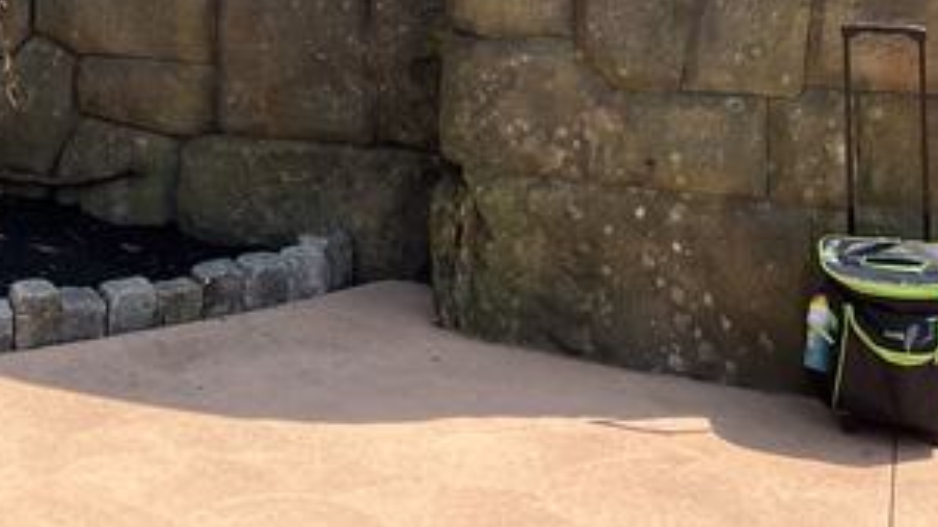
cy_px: -288
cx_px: 72
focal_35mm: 71
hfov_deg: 28.5
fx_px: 1765
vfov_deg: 15.5
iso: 32
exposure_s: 1/1312
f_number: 1.8
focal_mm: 3.99
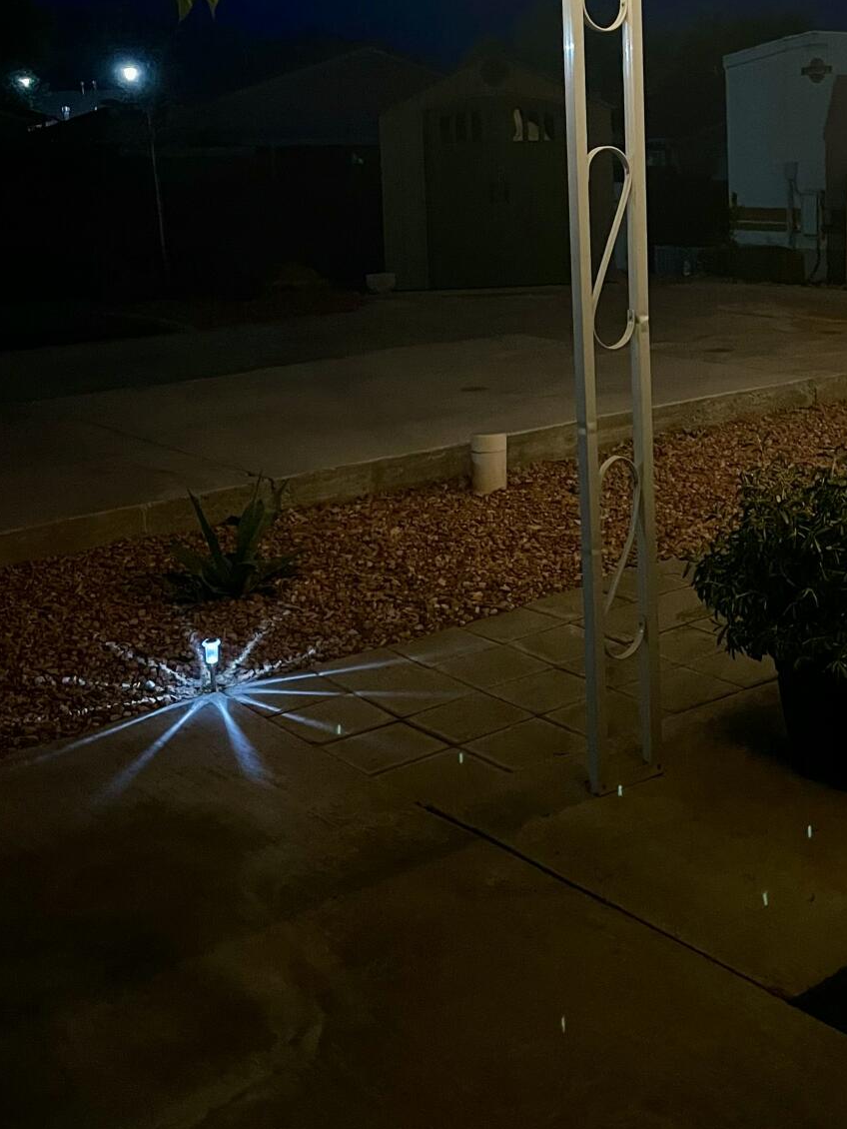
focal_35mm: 46
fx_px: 1500
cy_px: 262
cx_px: 631
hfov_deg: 31.0
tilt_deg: -4.1
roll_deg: +2.0
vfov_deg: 39.9
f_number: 1.6
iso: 1000
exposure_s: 1/15
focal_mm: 4.2
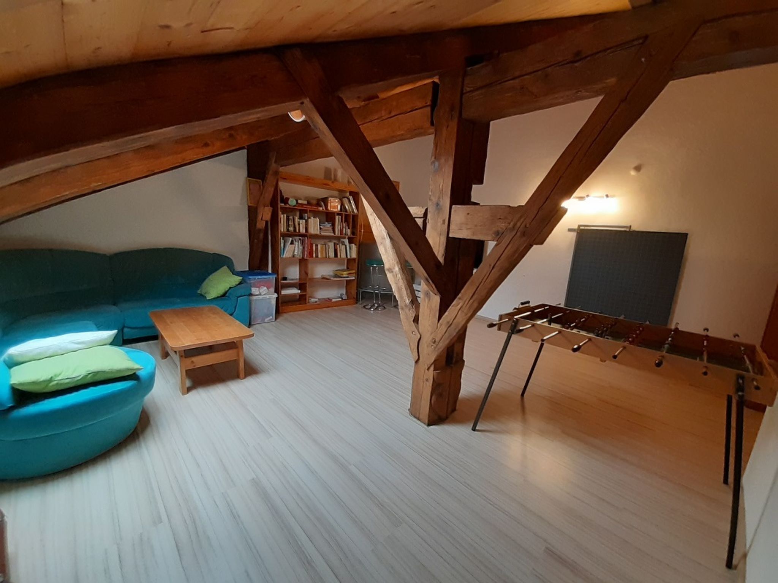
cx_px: 389
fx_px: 292
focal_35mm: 13
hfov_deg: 106.2
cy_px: 292
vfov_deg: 89.9
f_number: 2.2
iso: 200
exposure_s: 1/33
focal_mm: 1.13
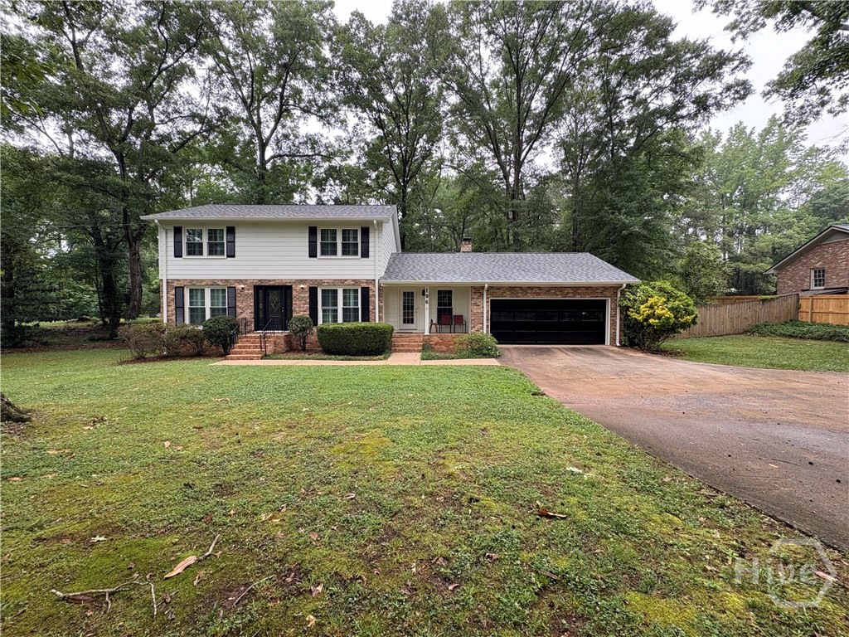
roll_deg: +0.4
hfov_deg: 102.1
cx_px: 424
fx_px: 343
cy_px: 318
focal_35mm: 14
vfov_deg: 85.7
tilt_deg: -1.7
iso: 64
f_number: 2.2
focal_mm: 2.22
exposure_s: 1/99
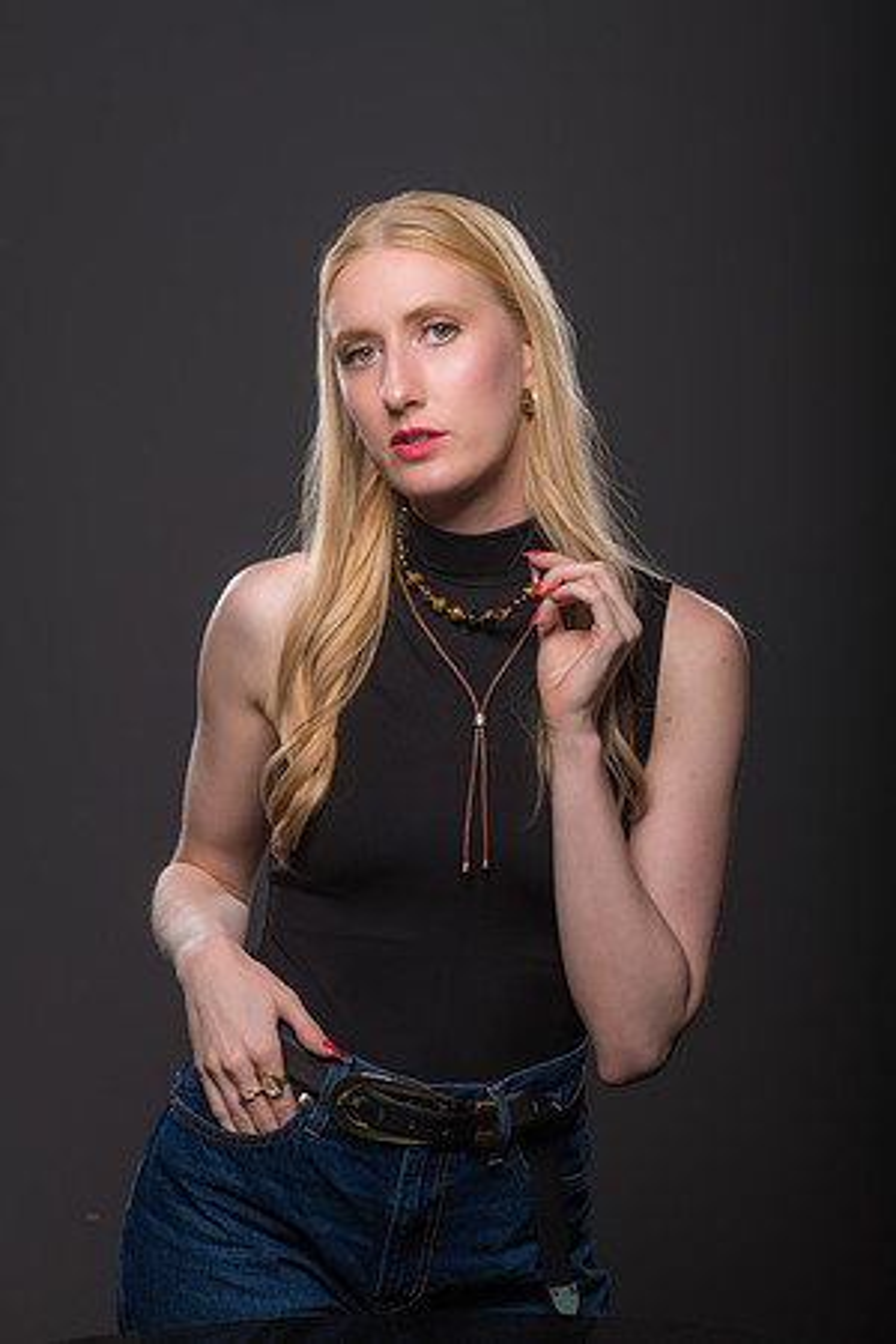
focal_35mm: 105
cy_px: 672
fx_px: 3920
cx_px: 448
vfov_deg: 19.5
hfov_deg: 13.0
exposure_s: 1/250
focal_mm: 105
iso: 64
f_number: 9
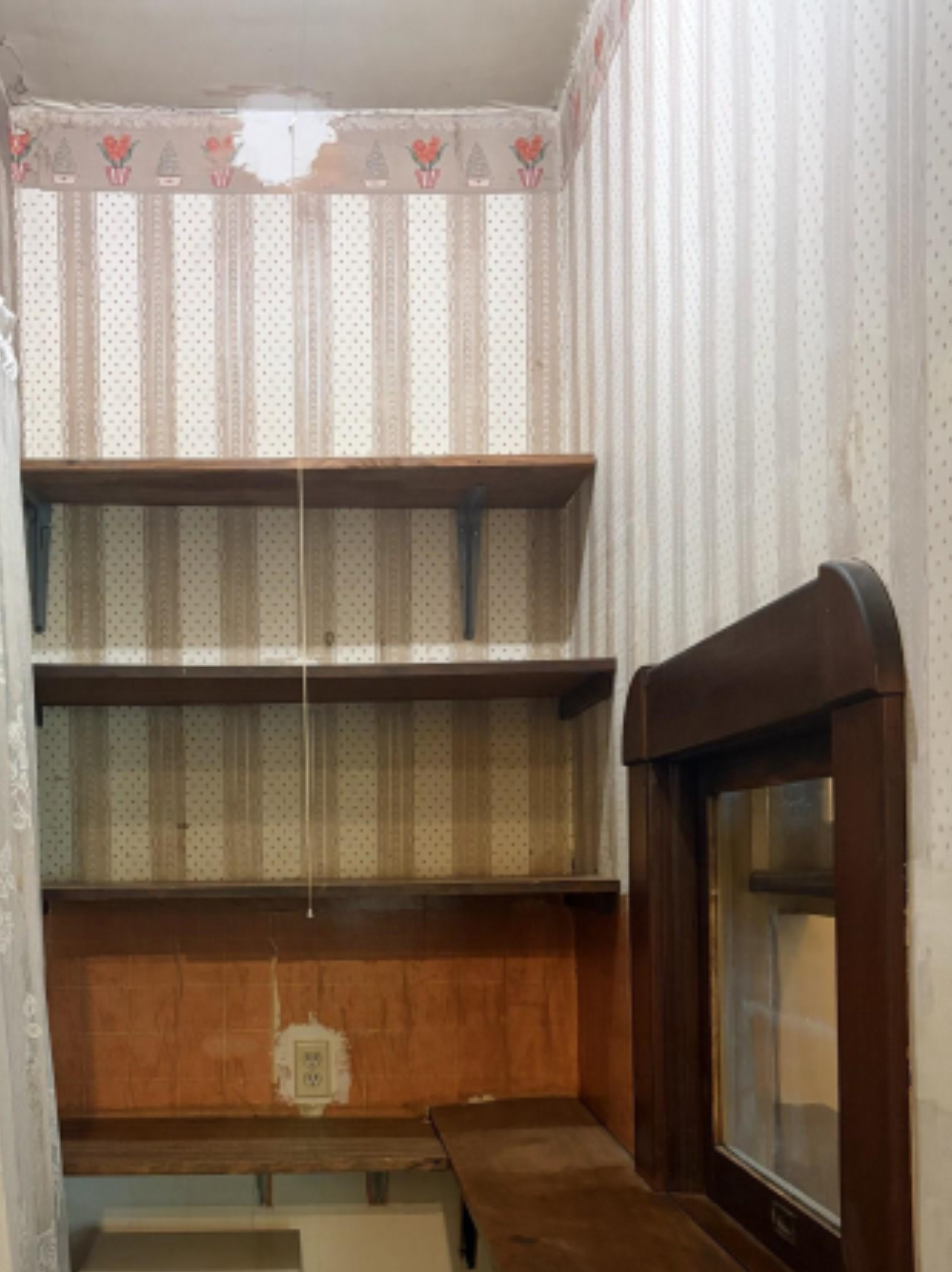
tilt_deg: +0.0
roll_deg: +0.7
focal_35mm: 39
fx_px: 1432
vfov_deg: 46.9
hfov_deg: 36.5
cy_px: 873
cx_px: 346
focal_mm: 5.96
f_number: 1.6
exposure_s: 1/40
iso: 400
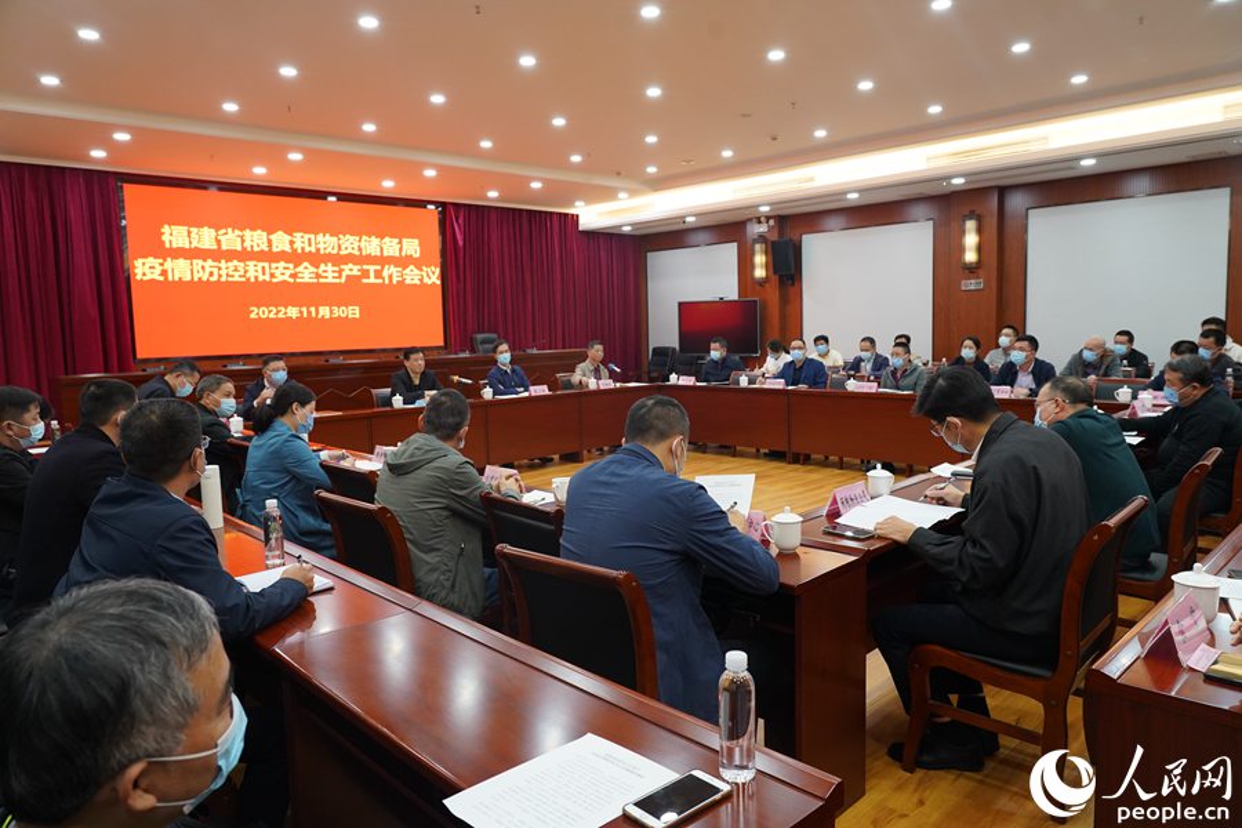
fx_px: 828
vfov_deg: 53.1
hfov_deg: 73.7
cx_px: 621
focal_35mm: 24
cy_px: 414
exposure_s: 1/80
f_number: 5.6
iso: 3200
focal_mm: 24
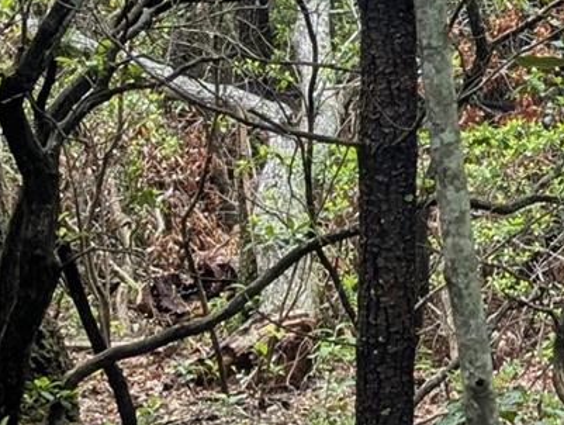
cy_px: -58
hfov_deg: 15.0
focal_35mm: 122
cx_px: 847
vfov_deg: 12.0
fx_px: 1991
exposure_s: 1/134
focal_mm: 6.81
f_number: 1.85
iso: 34
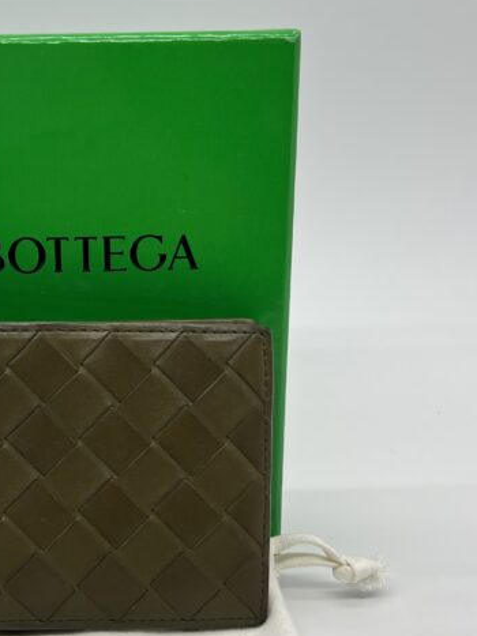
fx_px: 1048
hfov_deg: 25.2
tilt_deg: -17.0
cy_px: 394
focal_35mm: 57
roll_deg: +0.6
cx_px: 95
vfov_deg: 33.6
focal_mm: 5.7
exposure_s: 1/203
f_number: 1.5
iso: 40
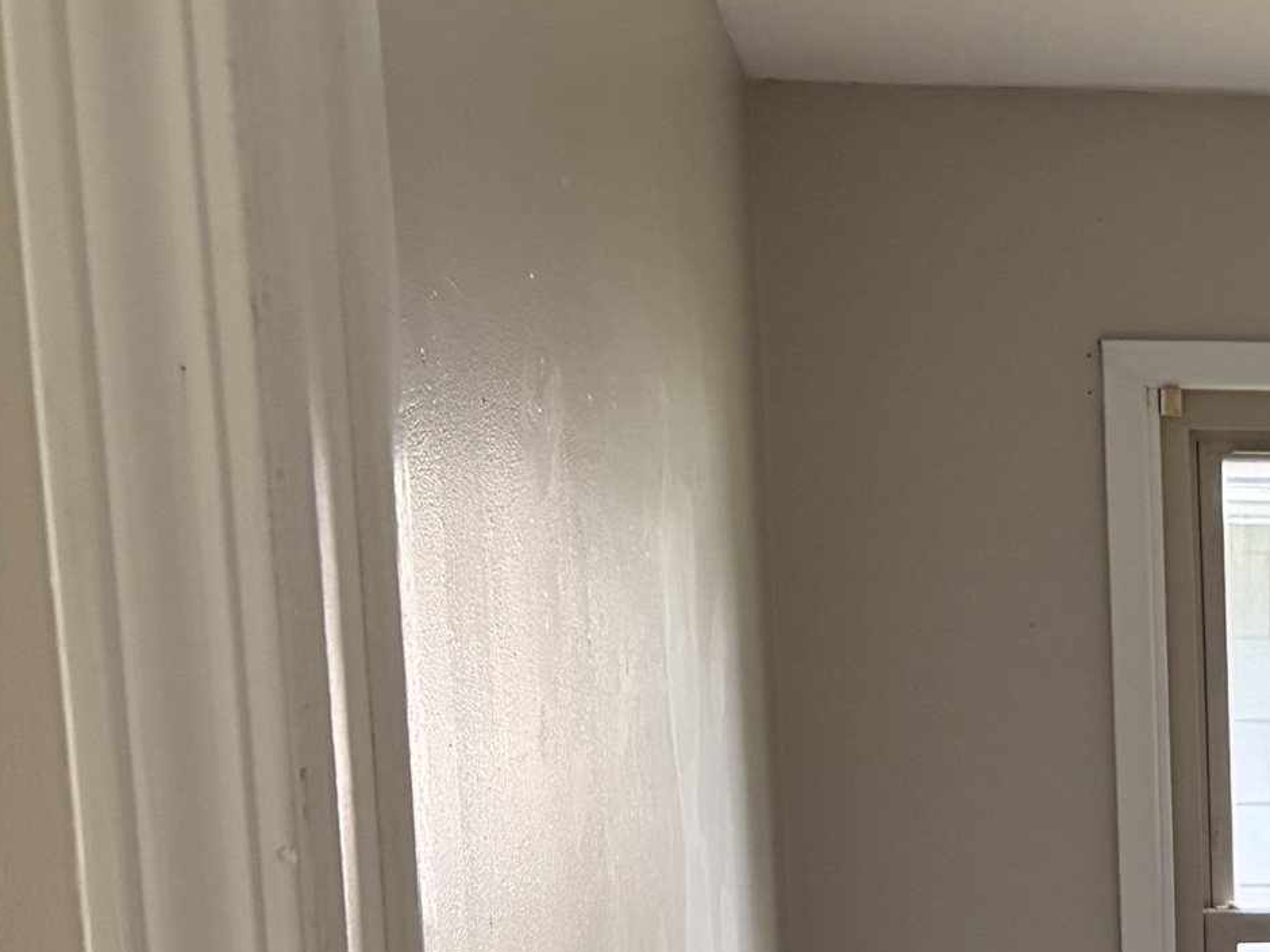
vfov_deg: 16.6
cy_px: 1155
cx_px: 1570
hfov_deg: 21.2
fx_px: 3119
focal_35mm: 85
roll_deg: +0.8
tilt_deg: -8.8
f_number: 1.6
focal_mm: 5.96
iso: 125
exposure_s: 1/92
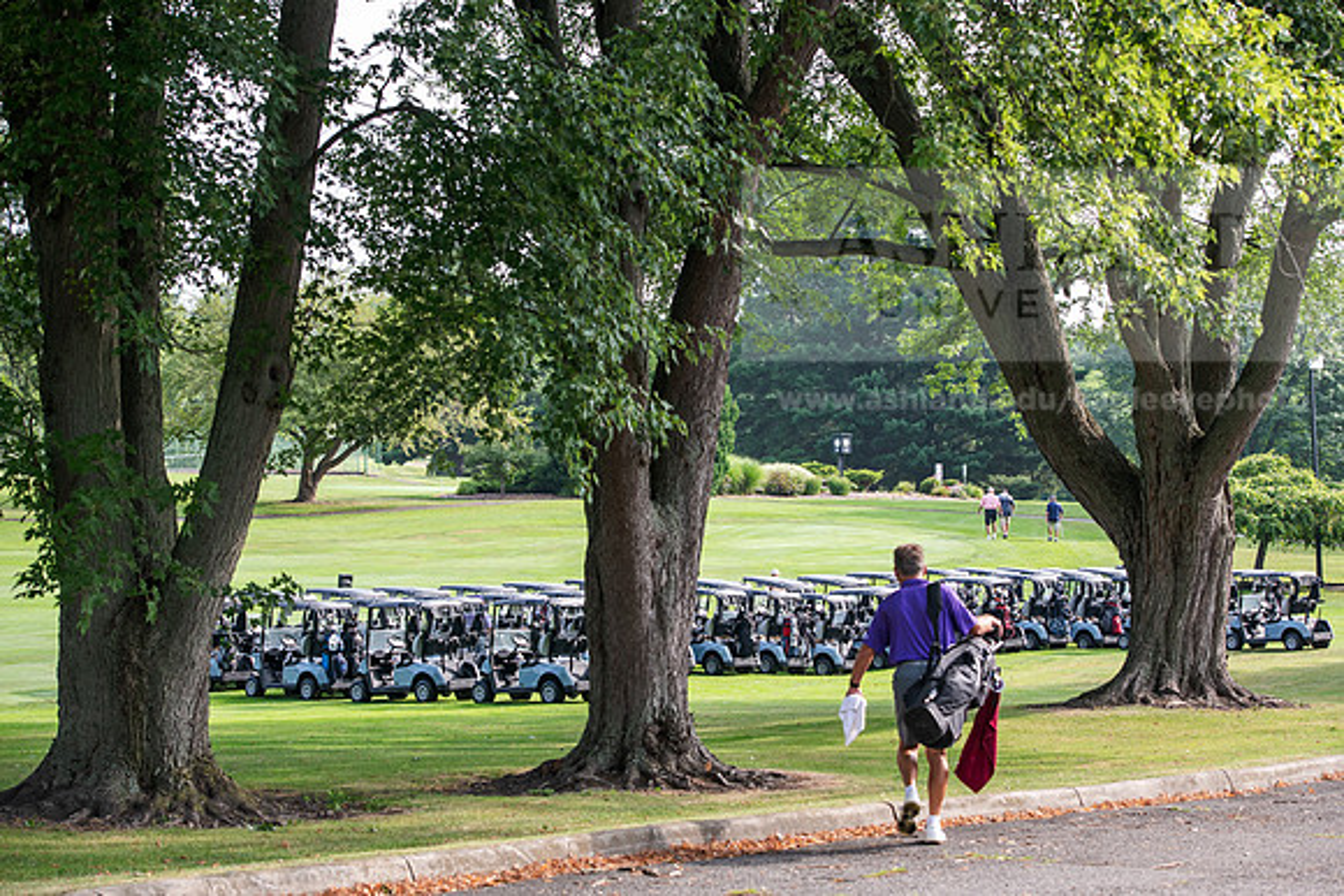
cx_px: 672
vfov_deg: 18.2
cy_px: 448
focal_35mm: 75
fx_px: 2801
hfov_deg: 27.0
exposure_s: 1/200
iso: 200
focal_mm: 75
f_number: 5.6
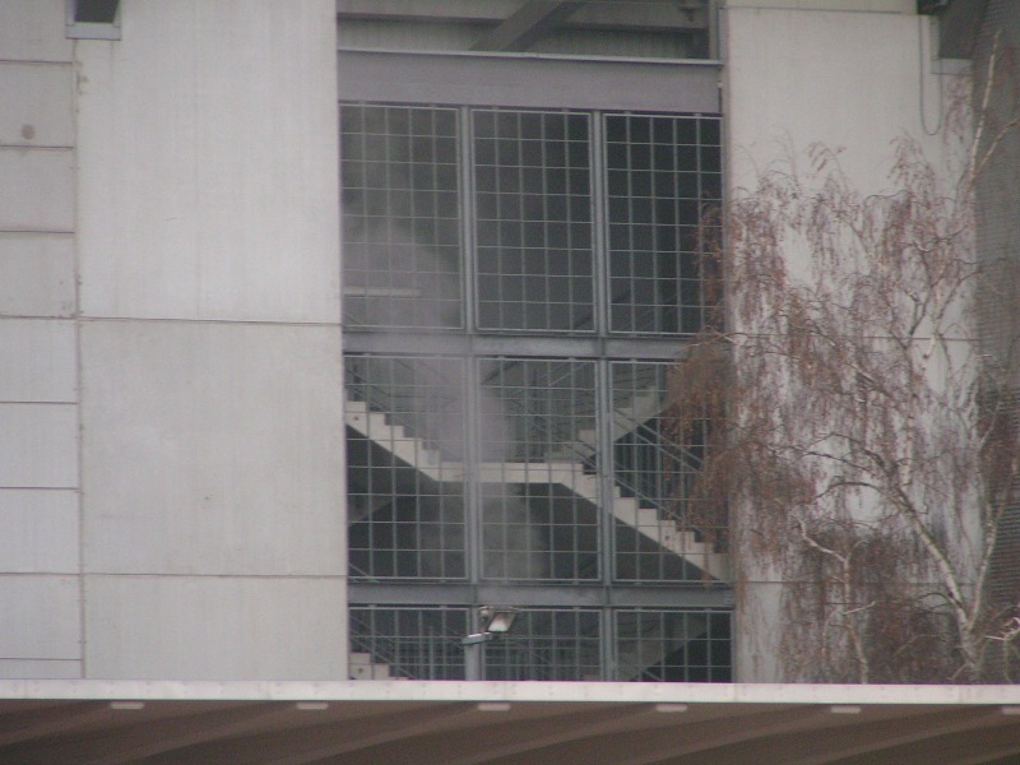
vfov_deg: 3.9
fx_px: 11197
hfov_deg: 5.2
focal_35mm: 380
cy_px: 382
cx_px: 510
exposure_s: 1/80
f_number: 3.5
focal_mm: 58
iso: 200
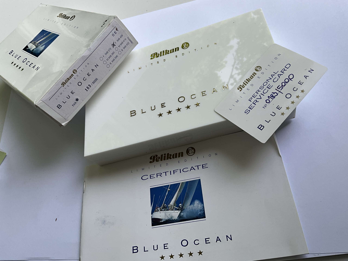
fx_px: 292
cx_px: 174
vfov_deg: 48.2
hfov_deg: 61.7
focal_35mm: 29
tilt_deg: -59.6
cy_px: 130
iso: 20
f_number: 1.8
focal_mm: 3
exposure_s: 1/183
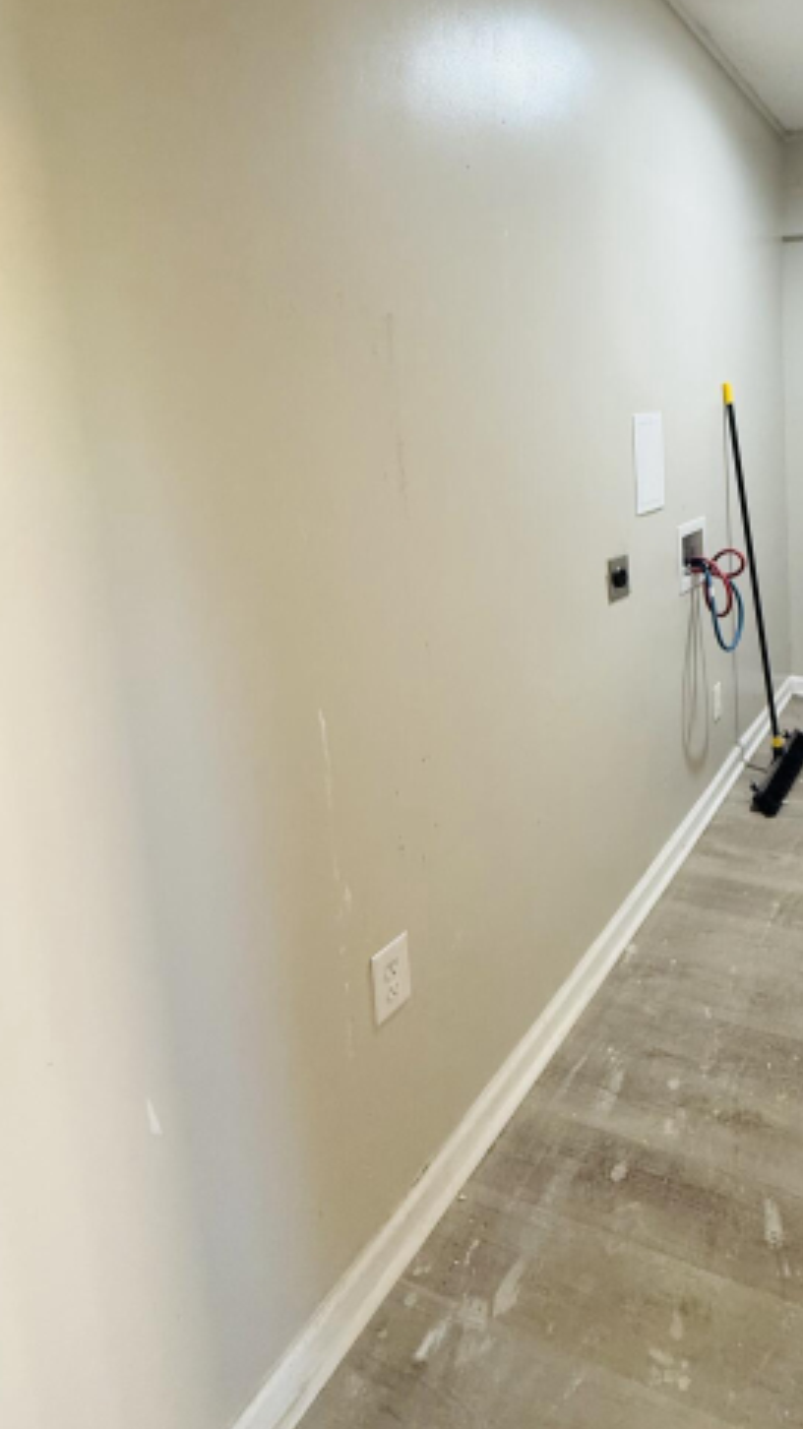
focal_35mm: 21
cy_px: 545
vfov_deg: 82.4
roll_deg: +0.5
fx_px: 795
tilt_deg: -9.3
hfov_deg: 48.9
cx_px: 694
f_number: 2.2
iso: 320
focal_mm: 2.22
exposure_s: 1/60
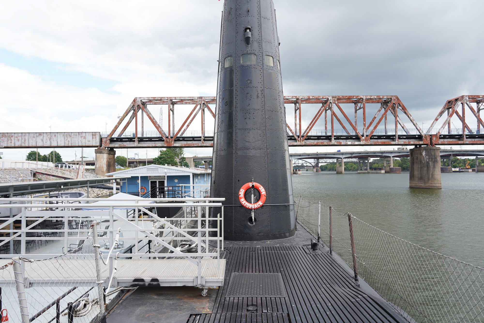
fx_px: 376
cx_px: 242
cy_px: 162
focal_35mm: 28
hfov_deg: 65.5
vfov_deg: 46.4
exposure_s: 1/100
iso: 100
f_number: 9
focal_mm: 28
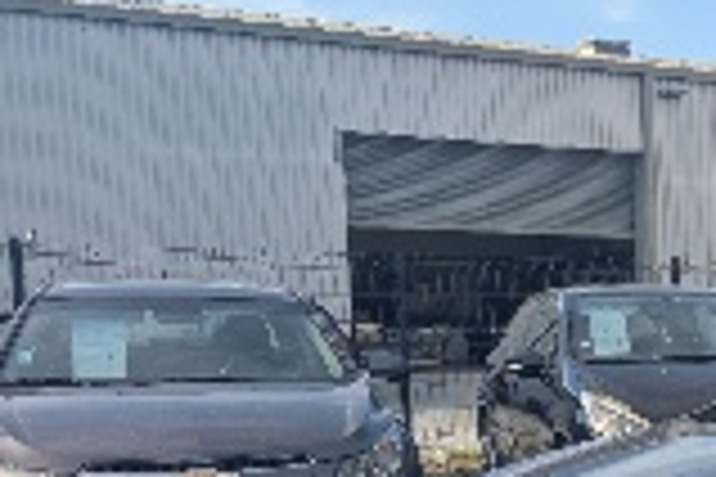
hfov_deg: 27.3
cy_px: 490
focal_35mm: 65
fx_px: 1293
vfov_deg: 20.2
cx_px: 860
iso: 22
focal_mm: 6.9
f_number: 1.68
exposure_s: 1/420
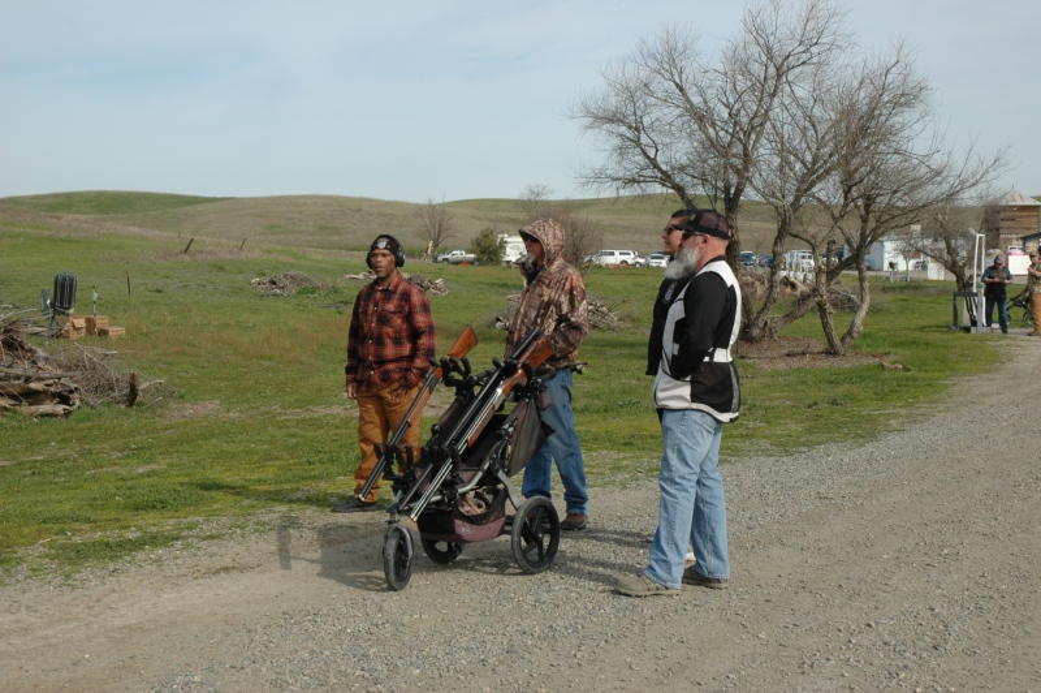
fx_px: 1517
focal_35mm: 52
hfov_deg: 37.9
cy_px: 346
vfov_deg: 25.7
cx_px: 520
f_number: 9
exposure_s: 1/320
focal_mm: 35
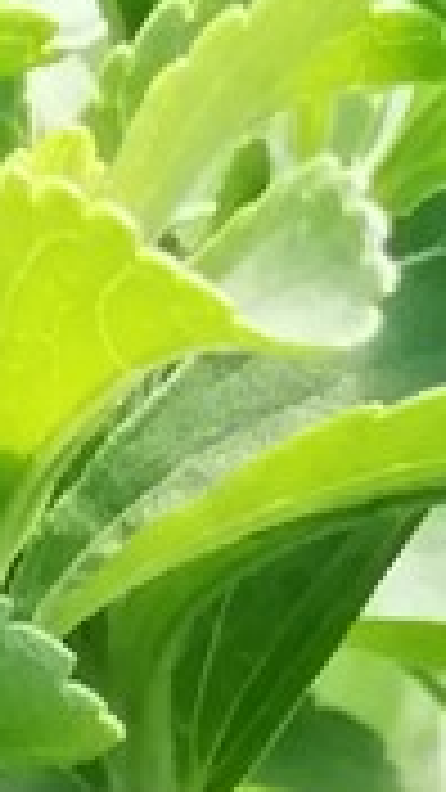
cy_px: 2248
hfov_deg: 4.9
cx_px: -1581
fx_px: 4499
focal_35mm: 214
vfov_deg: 8.6
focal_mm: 3.21
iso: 50
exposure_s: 1/216
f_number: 2.2
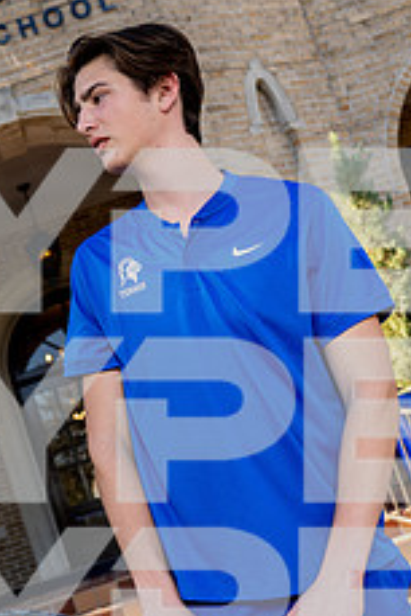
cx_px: 86
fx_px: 1009
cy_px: 422
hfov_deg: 22.7
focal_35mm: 59
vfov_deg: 33.5
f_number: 4
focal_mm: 30
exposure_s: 1/250
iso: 100
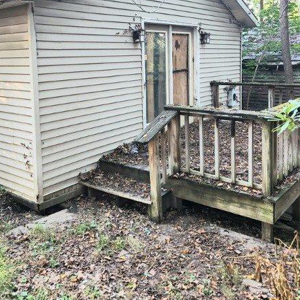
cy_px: 82
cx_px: 131
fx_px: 353
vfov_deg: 44.8
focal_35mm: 36
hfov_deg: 45.9
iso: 125
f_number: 1.8
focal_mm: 5.4
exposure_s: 1/182
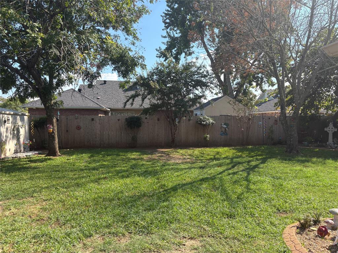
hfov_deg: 67.3
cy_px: 126
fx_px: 254
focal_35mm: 26
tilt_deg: -0.5
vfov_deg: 53.1
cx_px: 169
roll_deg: +0.6
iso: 50
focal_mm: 5.96
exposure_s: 1/1587
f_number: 1.6
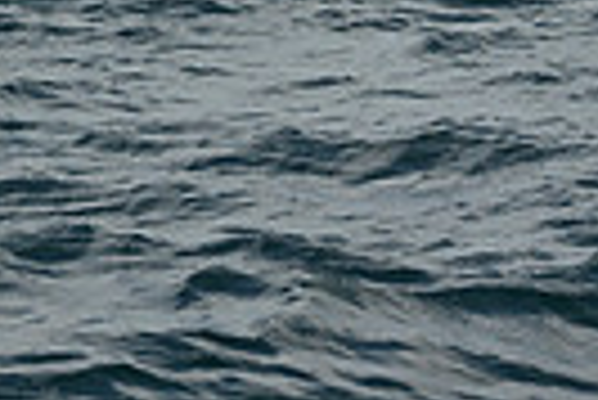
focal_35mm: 392
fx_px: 6519
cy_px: -899
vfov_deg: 3.4
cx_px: -178
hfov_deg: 5.2
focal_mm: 90
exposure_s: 1/1000
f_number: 13
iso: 320
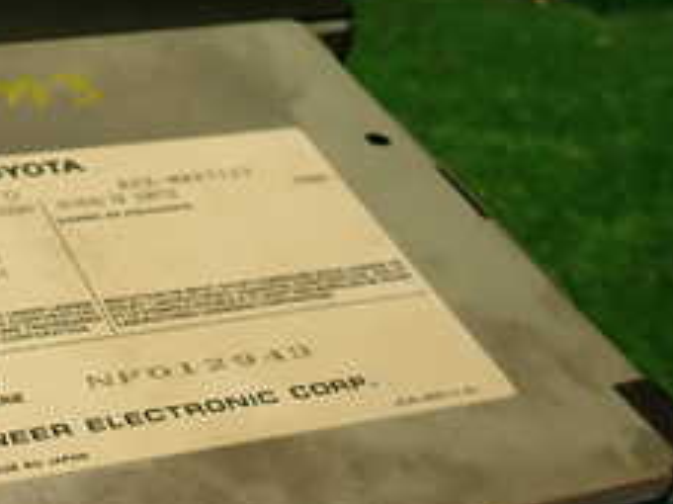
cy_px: 551
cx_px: -3
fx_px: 1282
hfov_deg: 27.7
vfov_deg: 21.1
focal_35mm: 66
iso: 125
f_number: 2
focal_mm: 4.5
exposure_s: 1/60
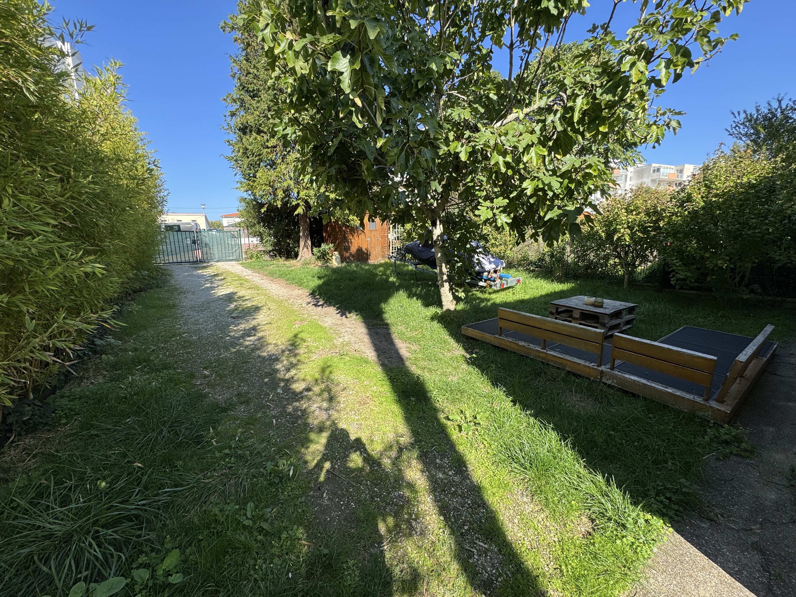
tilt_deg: -9.6
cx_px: 398
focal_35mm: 14
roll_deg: +1.6
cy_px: 298
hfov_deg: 102.1
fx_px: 322
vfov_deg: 85.7
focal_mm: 2.22
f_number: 2.2
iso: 40
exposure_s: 1/620
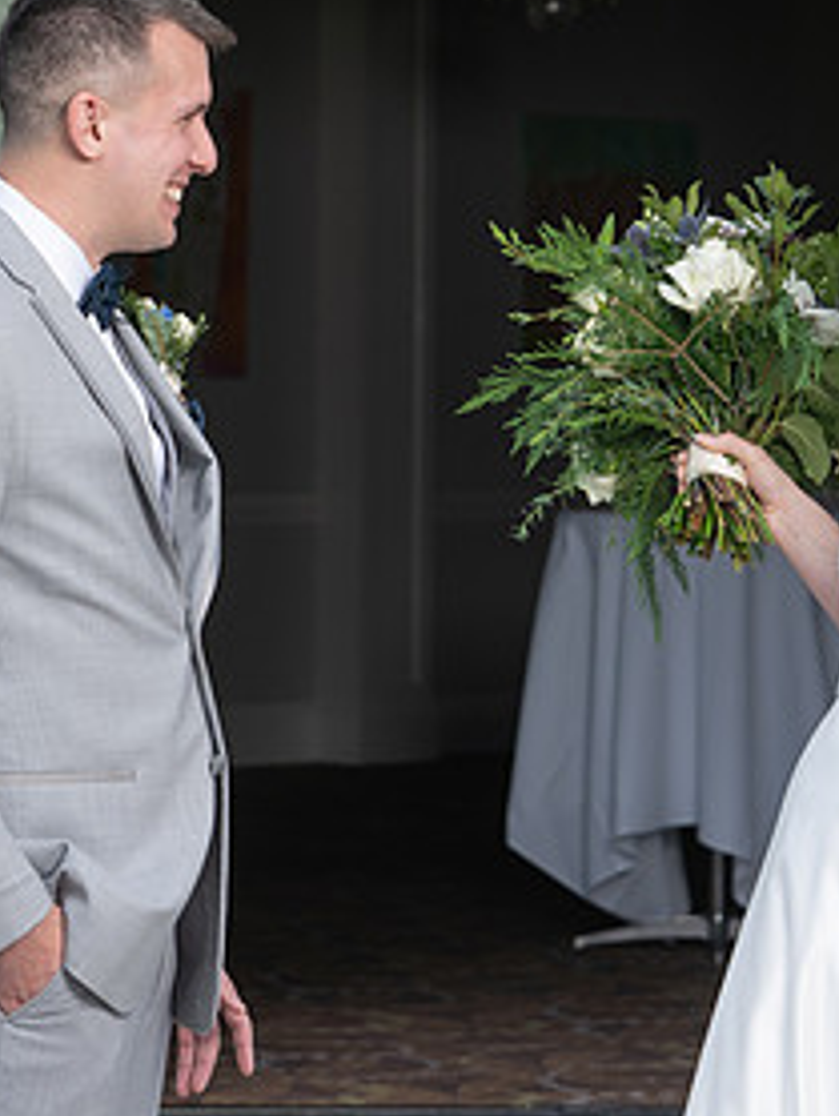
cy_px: 470
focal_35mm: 175
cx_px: 506
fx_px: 5647
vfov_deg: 11.3
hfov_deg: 8.5
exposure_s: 1/250
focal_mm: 79
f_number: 5.6
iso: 100
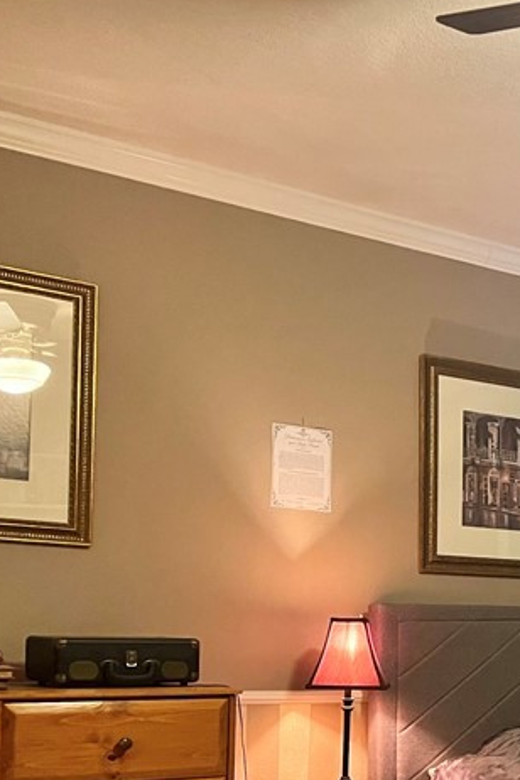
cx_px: 706
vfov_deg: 32.5
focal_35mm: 60
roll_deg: -0.5
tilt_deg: +0.5
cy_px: 623
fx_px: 1300
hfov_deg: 20.4
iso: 500
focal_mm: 5.1
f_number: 1.6
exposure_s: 1/30
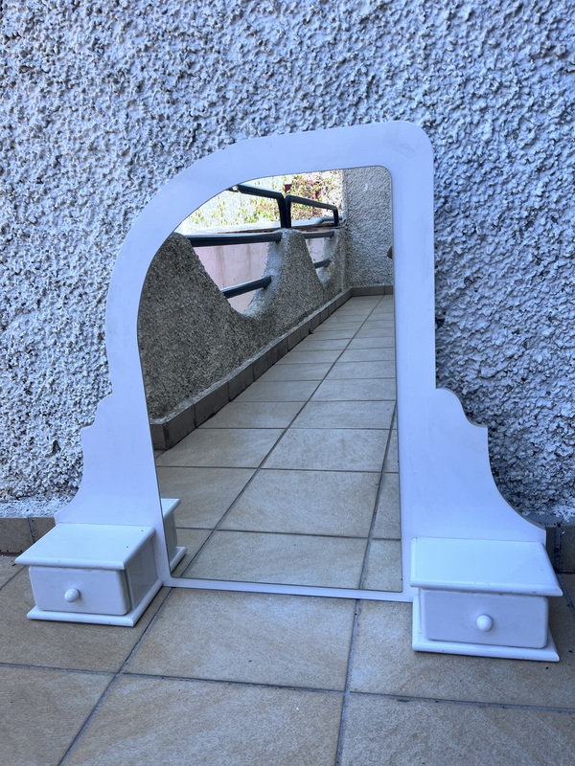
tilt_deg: -14.9
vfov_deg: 67.3
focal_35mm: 26
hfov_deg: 53.1
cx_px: 288
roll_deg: +4.5
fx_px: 576
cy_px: 383
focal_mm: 5.1
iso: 50
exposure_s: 1/761
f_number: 1.6
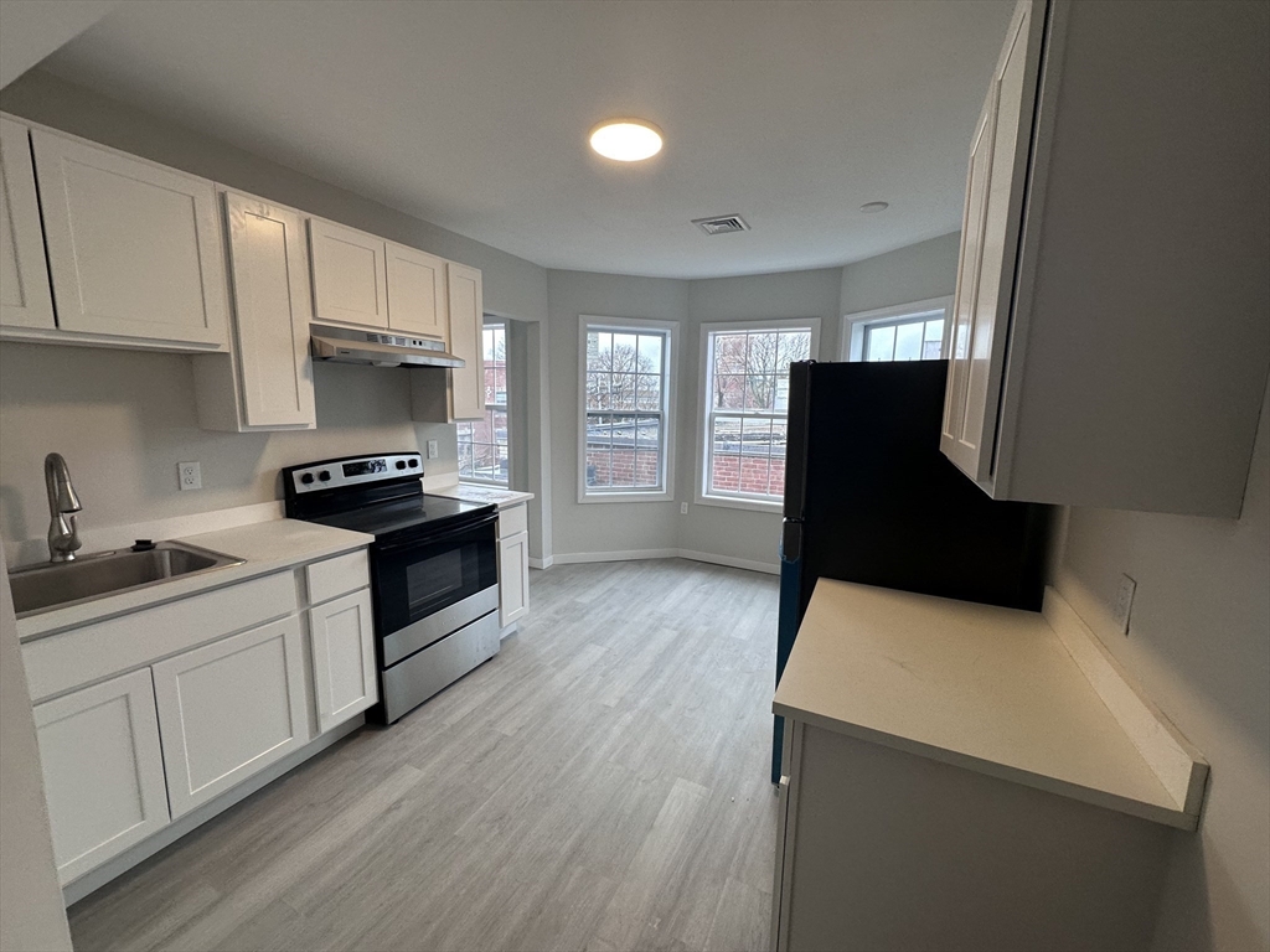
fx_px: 514
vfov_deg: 85.7
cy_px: 476
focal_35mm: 14
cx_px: 635
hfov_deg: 102.1
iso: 100
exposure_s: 1/120
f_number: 2.2
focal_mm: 2.22
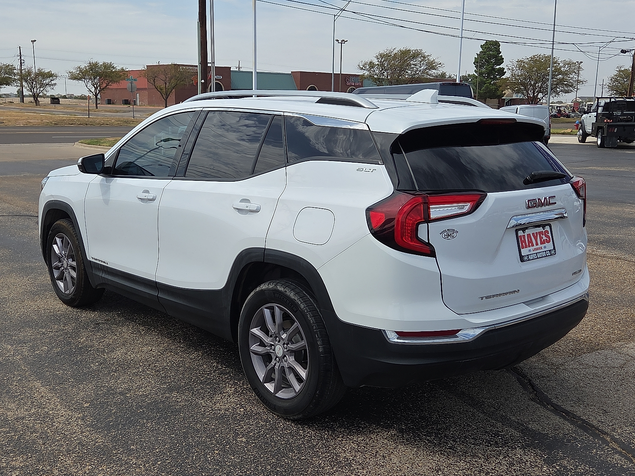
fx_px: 679
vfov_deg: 38.7
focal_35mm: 37
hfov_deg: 50.1
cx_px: 318
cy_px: 238
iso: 76
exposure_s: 1/10000
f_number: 1.8
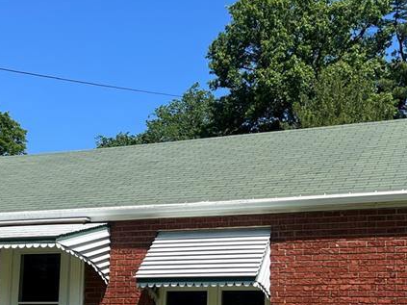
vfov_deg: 23.1
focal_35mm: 63
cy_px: 225
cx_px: 224
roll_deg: -1.1
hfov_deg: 30.7
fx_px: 741
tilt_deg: +6.7
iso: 50
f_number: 1.5
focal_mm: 5.7
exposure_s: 1/3356
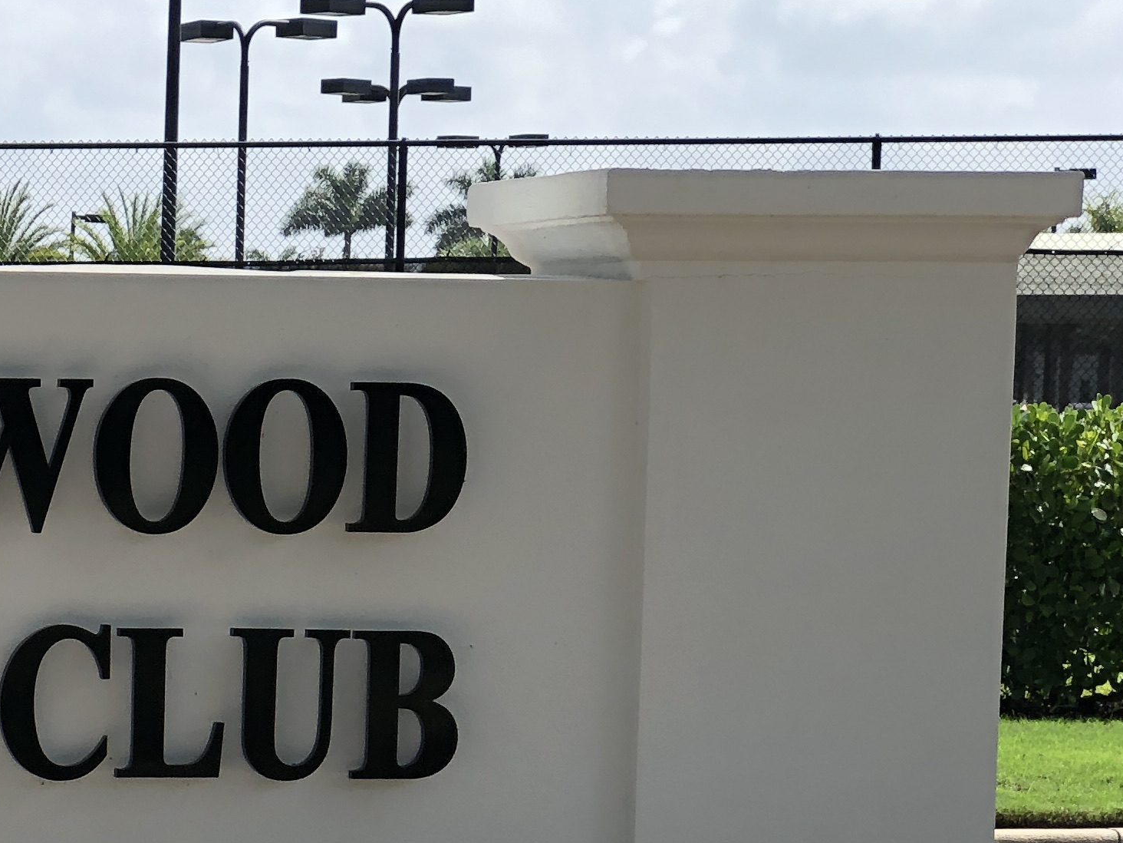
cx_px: -401
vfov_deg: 9.3
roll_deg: -0.2
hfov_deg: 12.2
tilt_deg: -6.7
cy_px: 985
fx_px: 5093
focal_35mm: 157
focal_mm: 6.6
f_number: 2.8
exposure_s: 1/552
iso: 20
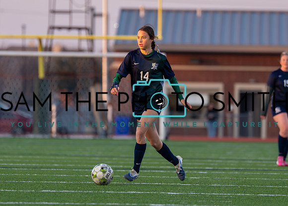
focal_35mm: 478
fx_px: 3911
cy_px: 92
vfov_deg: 3.0
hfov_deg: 4.2
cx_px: 152
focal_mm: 200
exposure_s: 1/1600
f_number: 2.8
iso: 800
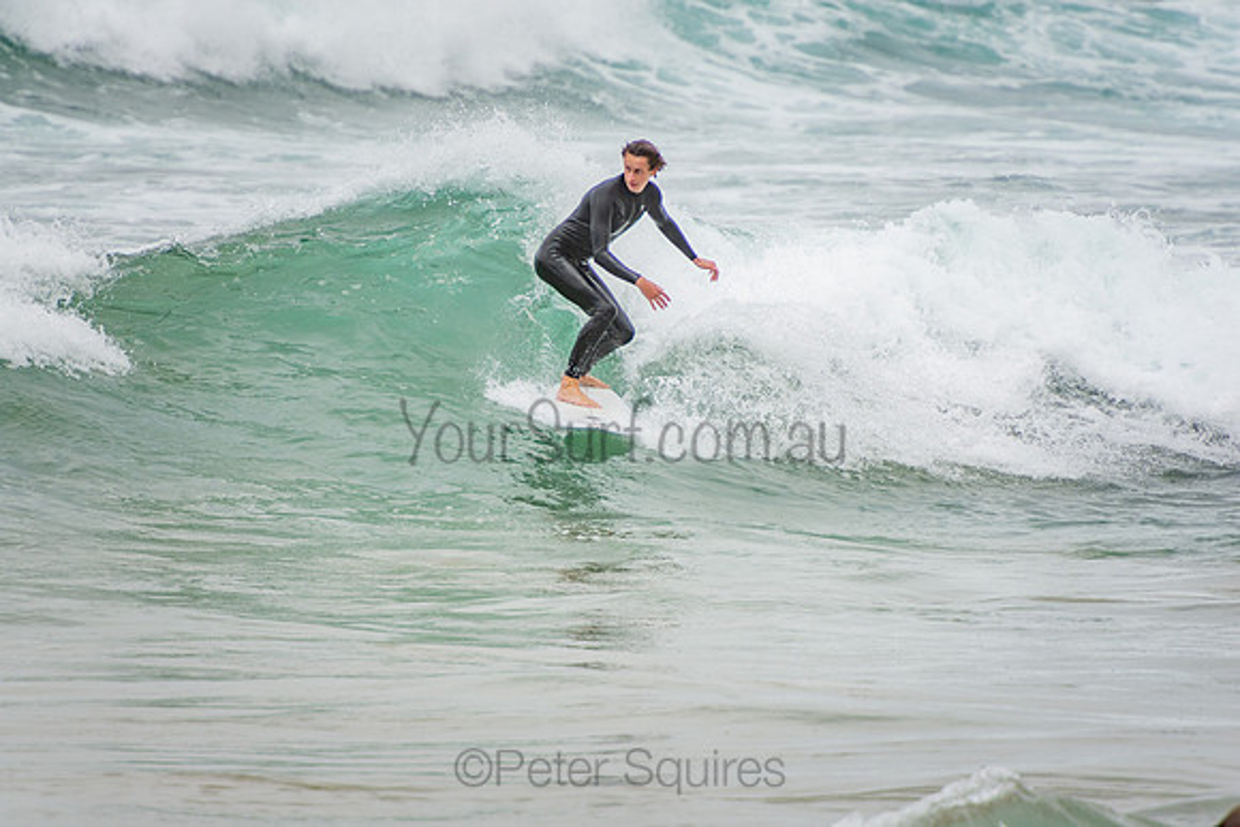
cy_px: 414
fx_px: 20154
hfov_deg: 3.5
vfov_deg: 2.4
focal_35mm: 585
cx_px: 620
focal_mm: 390
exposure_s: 1/1600
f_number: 5.6
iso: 280
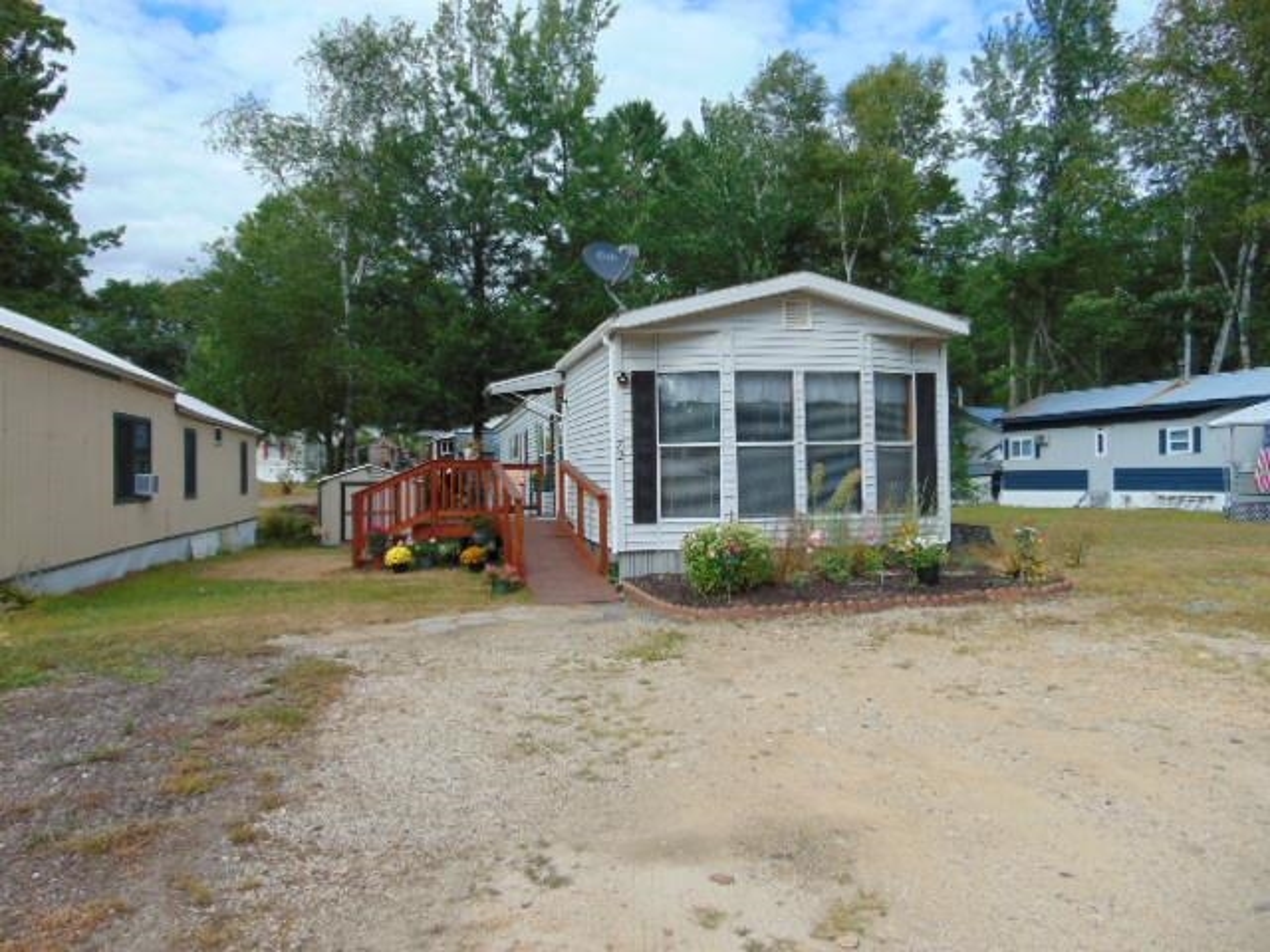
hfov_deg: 69.4
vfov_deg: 54.9
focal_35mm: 25
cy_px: 476
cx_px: 635
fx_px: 917
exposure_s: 1/800
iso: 80
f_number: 3
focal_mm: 4.5
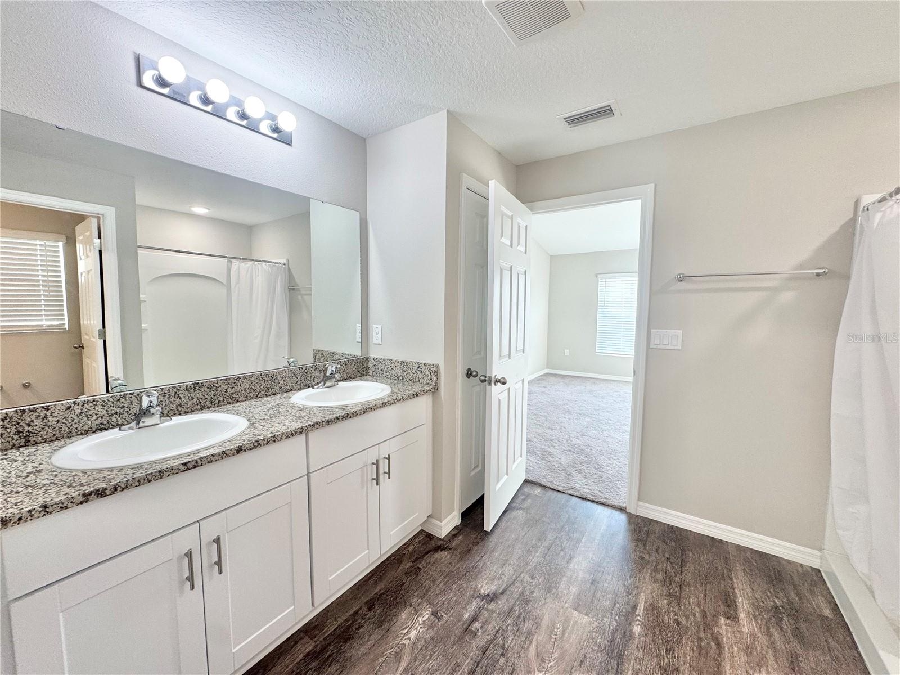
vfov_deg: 85.7
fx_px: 364
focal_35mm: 14
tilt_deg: -4.8
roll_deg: -0.5
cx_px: 450
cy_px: 338
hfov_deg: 102.1
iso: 125
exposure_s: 1/120
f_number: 2.2
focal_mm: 2.22
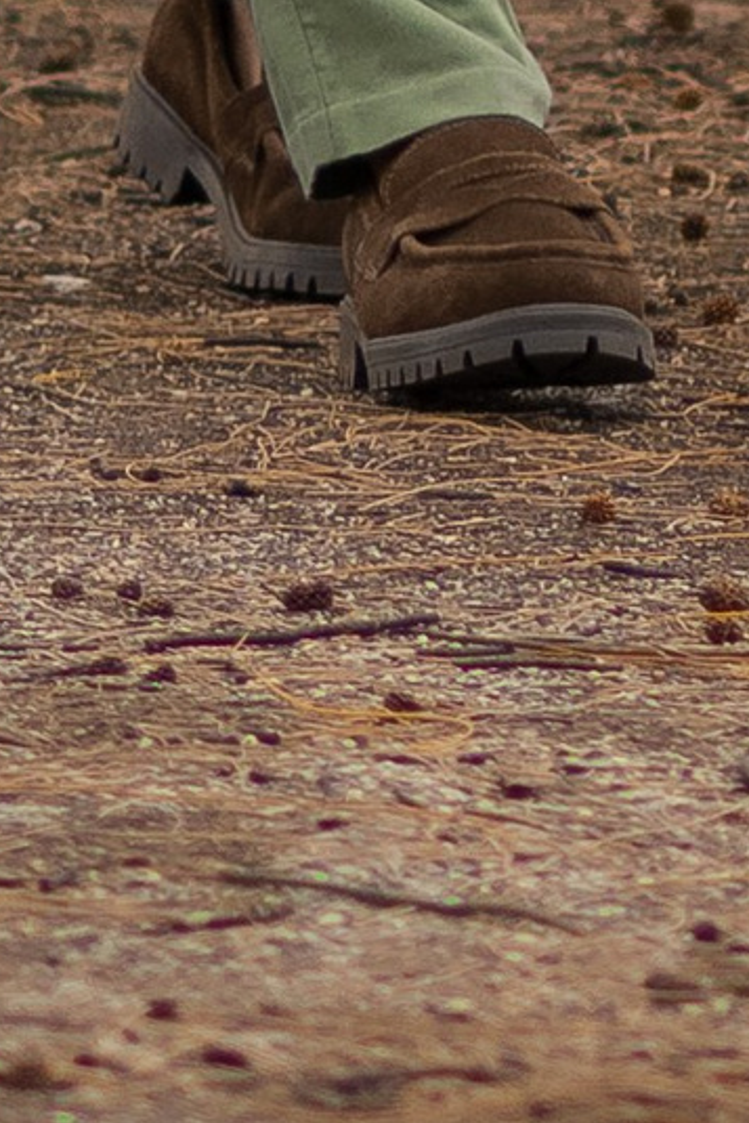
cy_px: -2773
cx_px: 1618
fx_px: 28535
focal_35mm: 915
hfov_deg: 1.5
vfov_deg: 2.2
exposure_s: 1/640
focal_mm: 85
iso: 200
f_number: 2.2
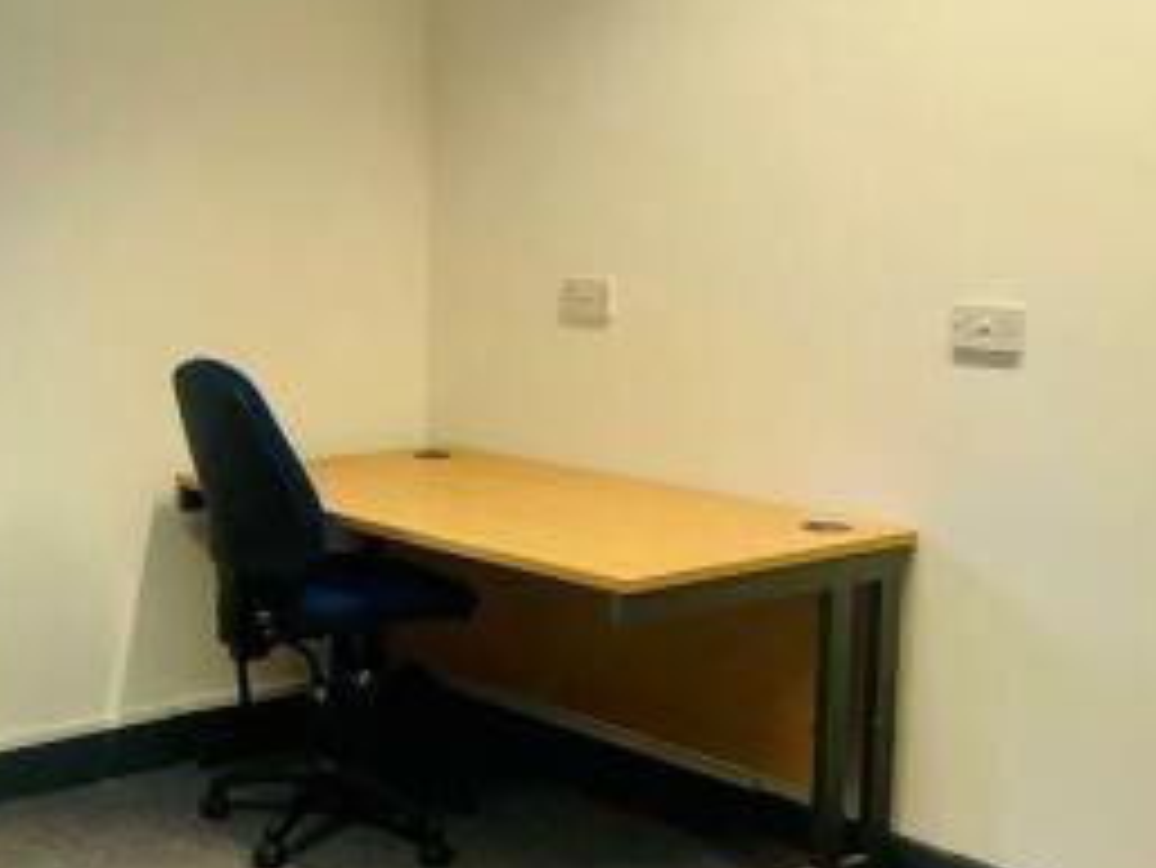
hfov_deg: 31.5
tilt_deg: -8.6
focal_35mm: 59
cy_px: 465
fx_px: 1971
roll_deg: -0.1
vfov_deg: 24.8
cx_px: 178
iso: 200
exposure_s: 1/50
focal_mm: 4.2
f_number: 1.6
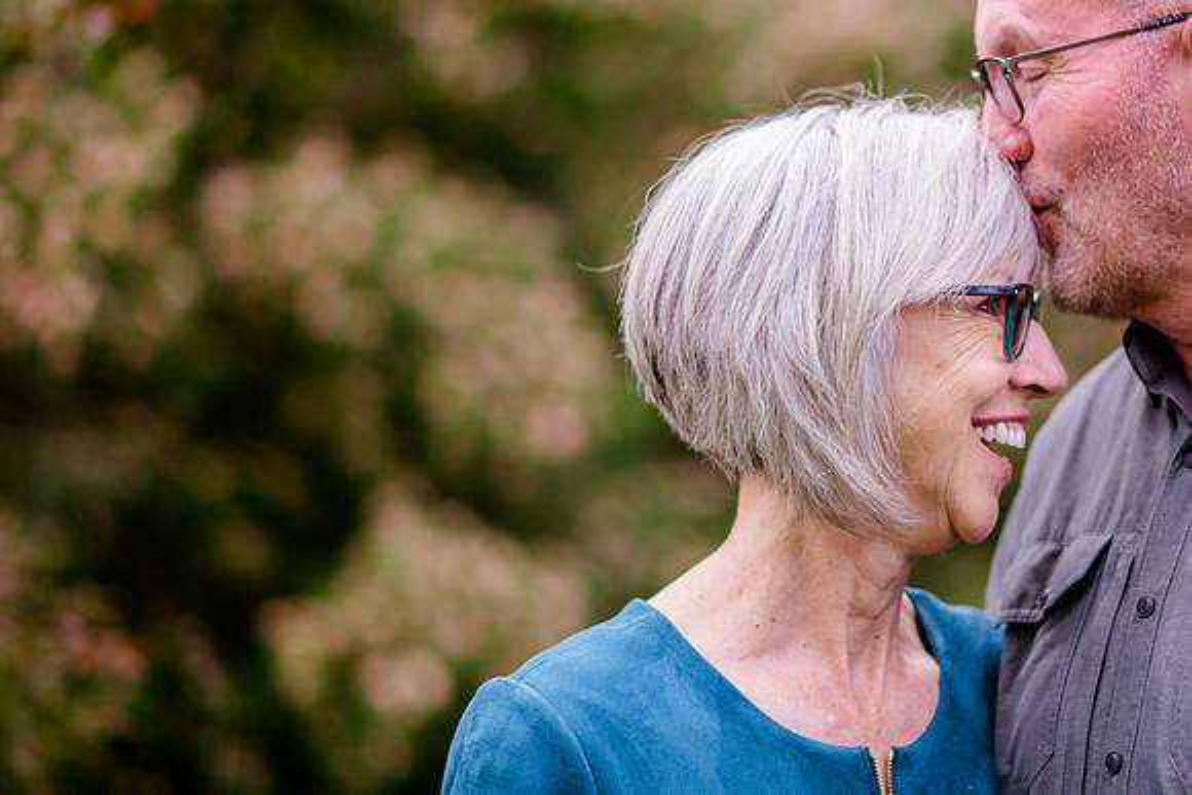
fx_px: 5405
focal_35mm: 163
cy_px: 275
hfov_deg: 12.5
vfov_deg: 8.4
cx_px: 911
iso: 200
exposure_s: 1/400
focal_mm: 105
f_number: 2
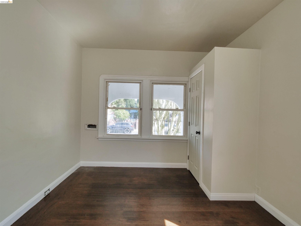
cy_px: 113
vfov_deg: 85.7
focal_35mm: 14
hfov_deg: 102.1
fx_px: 122
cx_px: 150
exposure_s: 1/160
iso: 800
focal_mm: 7
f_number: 8
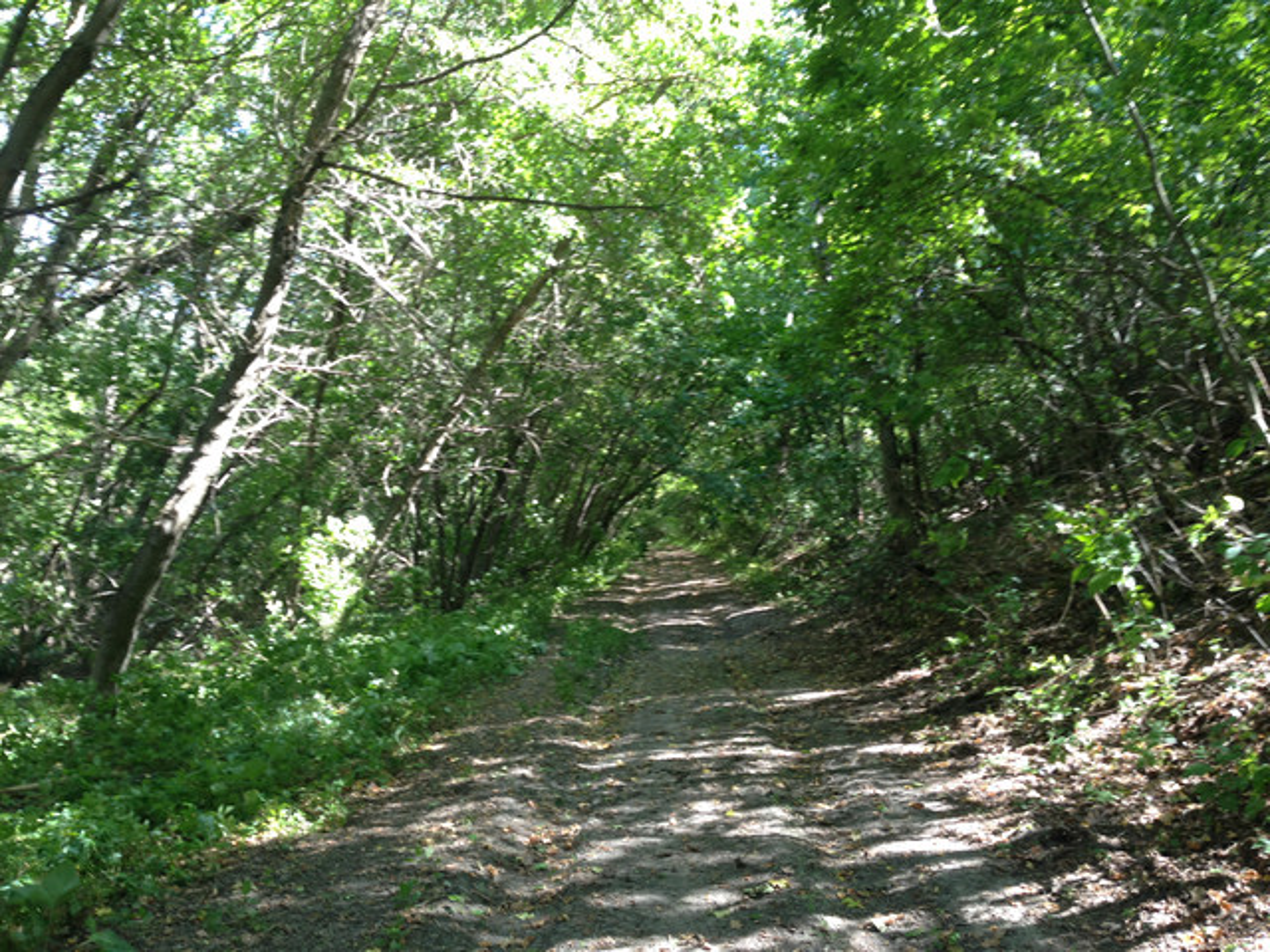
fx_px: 1211
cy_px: 476
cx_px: 635
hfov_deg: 55.4
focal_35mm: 33
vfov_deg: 42.9
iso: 50
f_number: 2.4
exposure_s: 1/40
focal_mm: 4.12
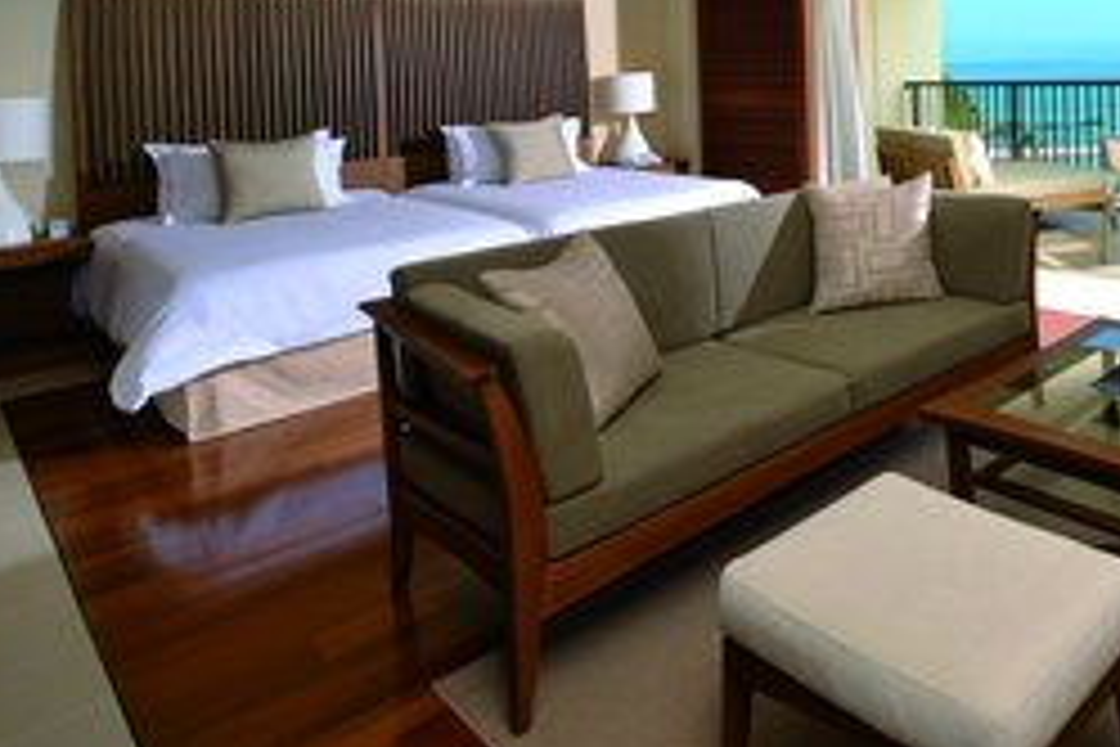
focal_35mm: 27
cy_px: 47
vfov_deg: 43.0
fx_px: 840
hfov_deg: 57.1
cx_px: 1026
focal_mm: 14
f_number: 16
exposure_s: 1/60
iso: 200
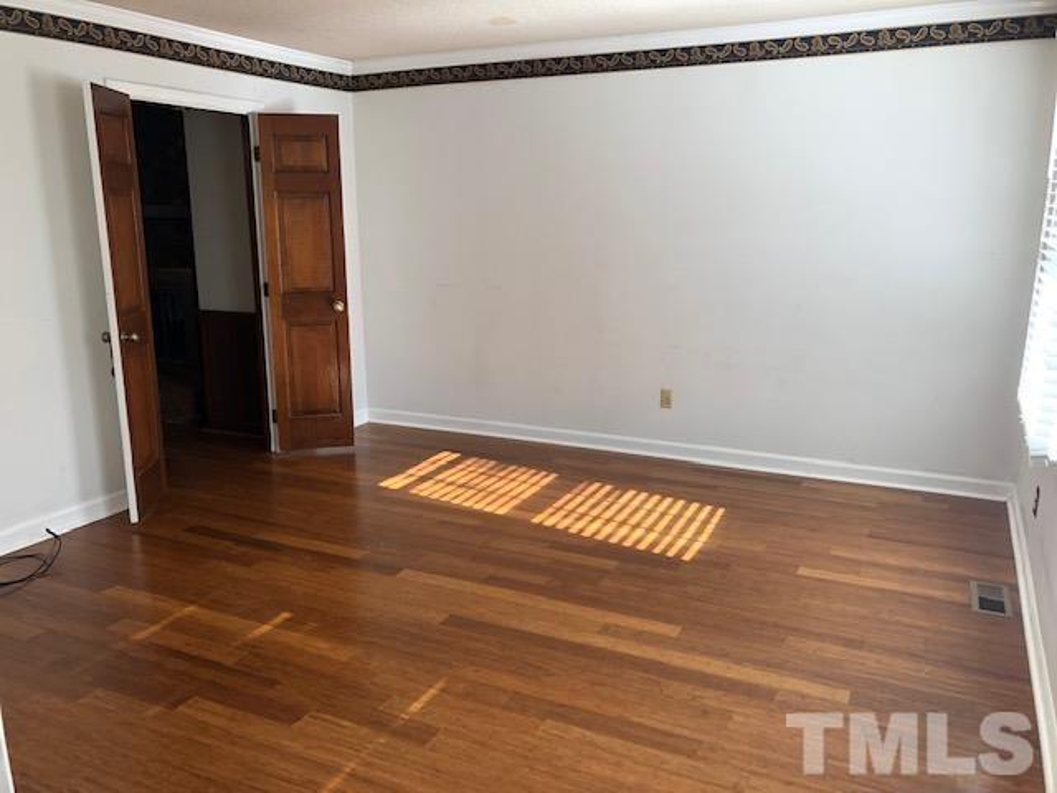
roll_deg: +0.4
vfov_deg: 49.7
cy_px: 396
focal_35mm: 28
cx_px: 528
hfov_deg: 63.4
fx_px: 855
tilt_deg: -11.8
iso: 40
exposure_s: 1/120
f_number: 1.8
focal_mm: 3.99
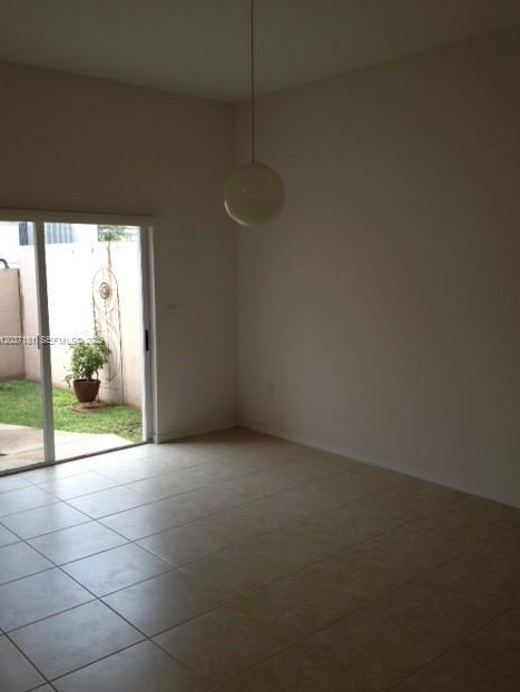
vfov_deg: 51.3
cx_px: 259
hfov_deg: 39.7
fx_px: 721
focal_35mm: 36
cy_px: 340
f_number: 2.4
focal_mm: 4.28
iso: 50
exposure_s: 1/60
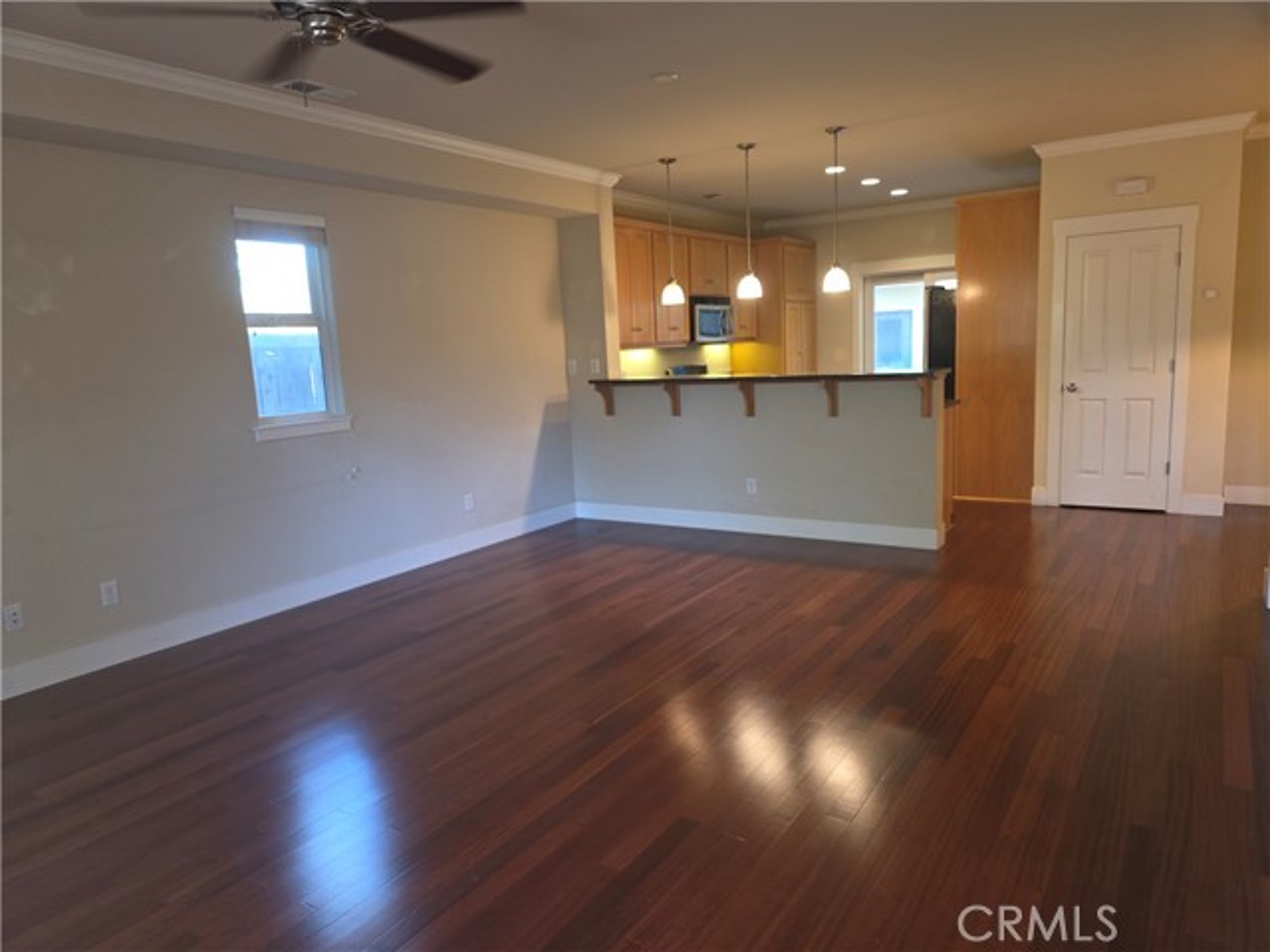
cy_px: 476
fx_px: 844
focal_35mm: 23
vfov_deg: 58.9
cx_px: 635
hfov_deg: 73.9
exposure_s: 1/30
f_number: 1.7
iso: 100
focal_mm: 6.3
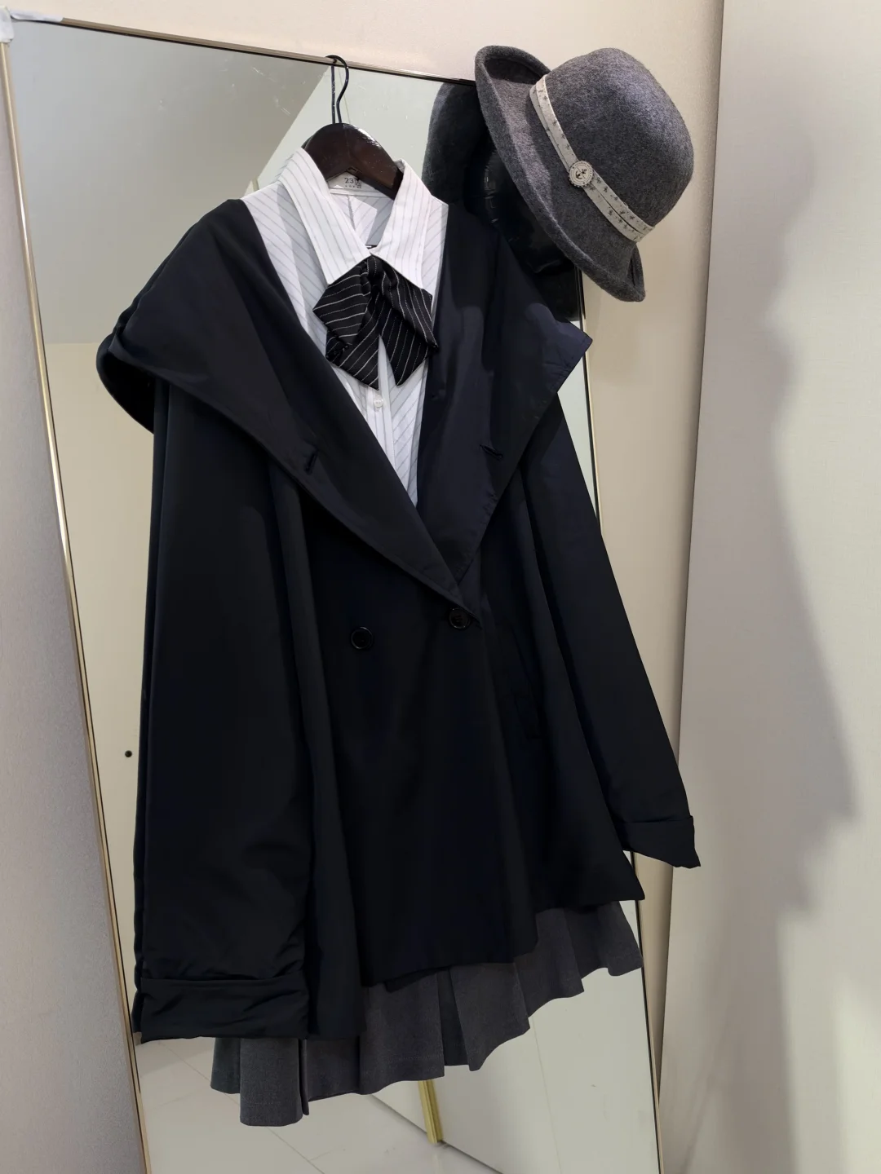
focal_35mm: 29
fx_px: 984
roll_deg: +0.0
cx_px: 440
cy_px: 587
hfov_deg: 48.2
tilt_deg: -13.2
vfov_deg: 61.7
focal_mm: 6.93
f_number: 1.48
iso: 250
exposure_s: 1/101
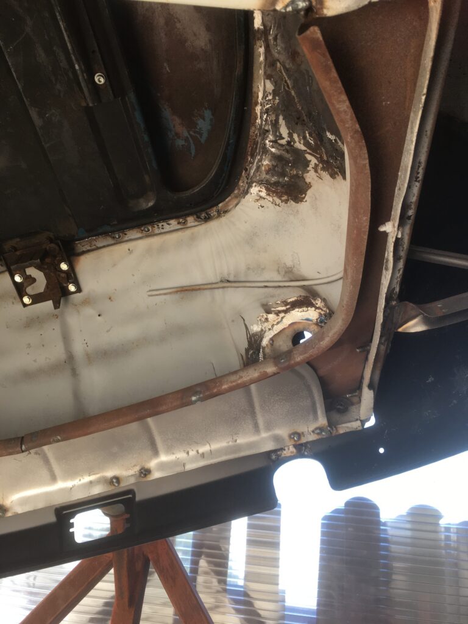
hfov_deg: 48.2
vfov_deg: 61.7
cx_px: 234
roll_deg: -7.7
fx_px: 523
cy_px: 312
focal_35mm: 29
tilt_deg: +27.6
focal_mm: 4.15
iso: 40
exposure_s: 1/100
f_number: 2.2
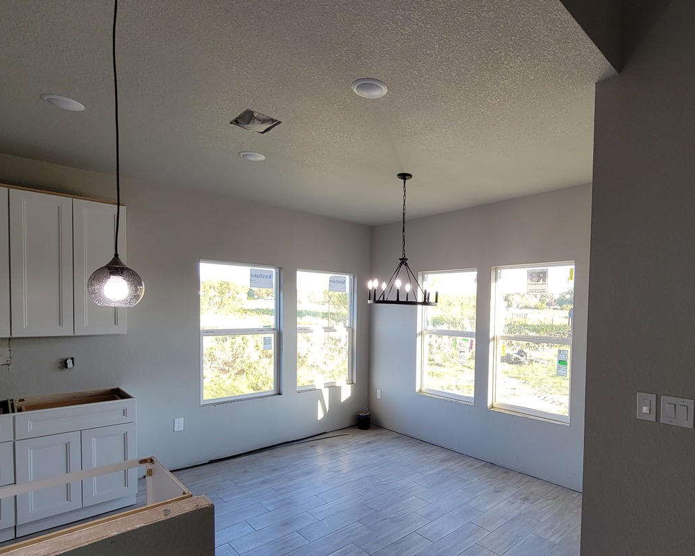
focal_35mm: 18
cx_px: 422
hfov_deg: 85.1
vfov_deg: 73.4
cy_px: 317
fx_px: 370
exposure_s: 1/60
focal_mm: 2.2
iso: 64
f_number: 2.2
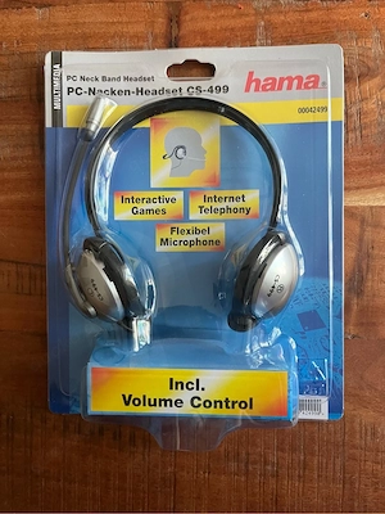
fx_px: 386
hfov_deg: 53.1
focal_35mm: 26
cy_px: 257
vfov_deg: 67.3
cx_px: 192
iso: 500
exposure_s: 1/43
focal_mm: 5.1
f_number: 1.6
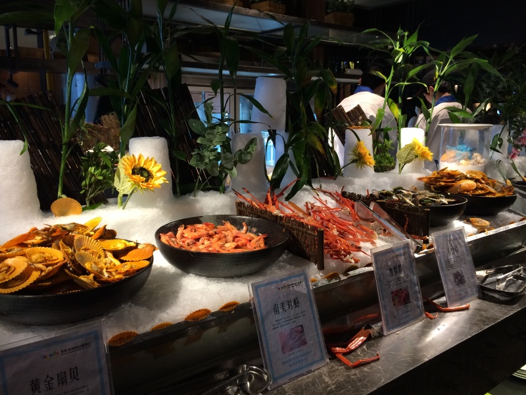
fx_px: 456
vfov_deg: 46.8
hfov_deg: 60.0
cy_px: 198
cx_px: 263
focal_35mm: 30
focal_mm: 4.12
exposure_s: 1/30
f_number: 2.2
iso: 80
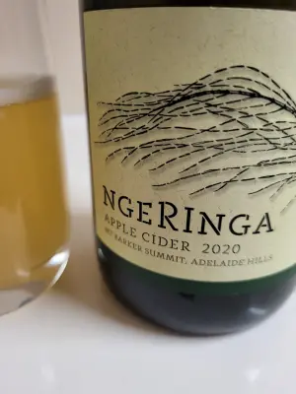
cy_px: 197
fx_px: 296
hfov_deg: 53.1
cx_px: 148
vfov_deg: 67.3
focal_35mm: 26
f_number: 1.8
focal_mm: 5.4
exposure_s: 1/50
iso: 500
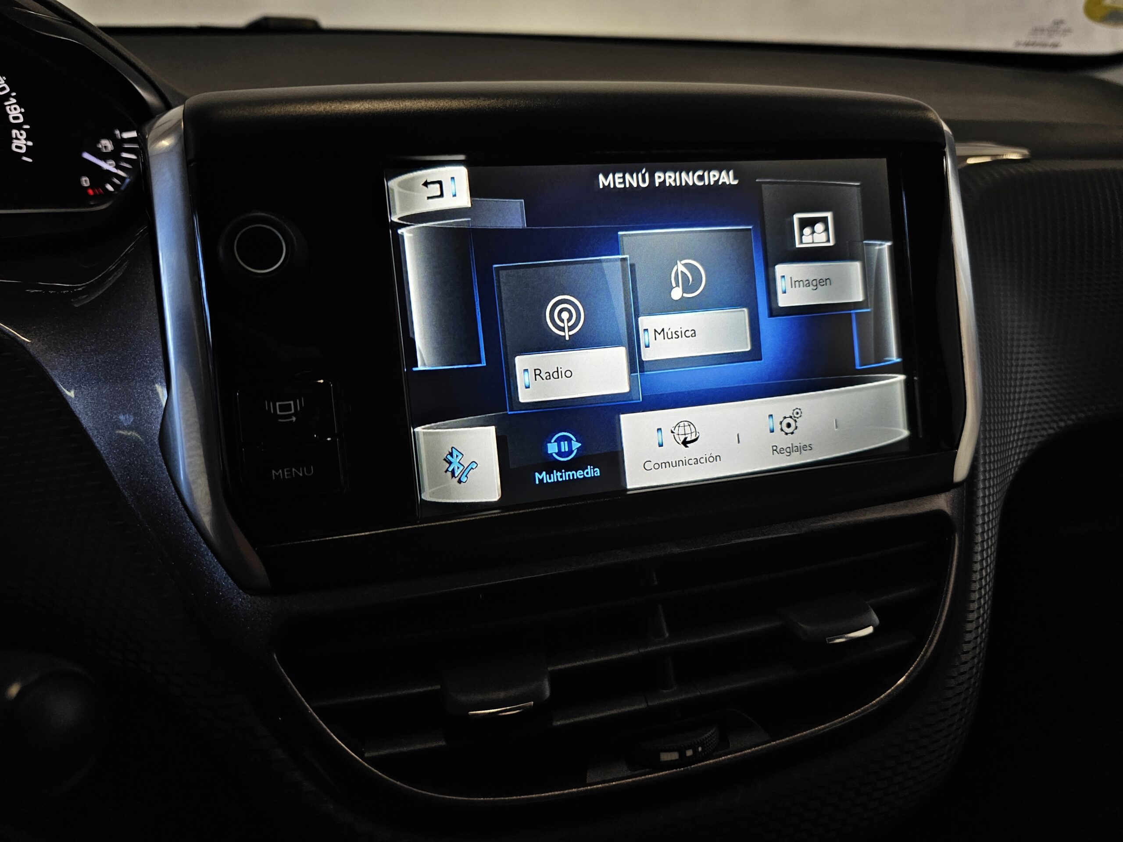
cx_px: 562
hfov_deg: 73.9
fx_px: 746
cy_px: 421
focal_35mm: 23
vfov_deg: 58.9
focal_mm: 6.3
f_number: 1.7
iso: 64
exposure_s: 1/50
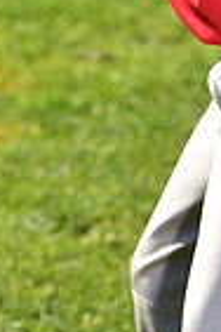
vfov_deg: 4.9
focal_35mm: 420
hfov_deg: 3.3
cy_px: -233
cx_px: 213
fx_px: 3867
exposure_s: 1/250
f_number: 5.6
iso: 80
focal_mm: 102
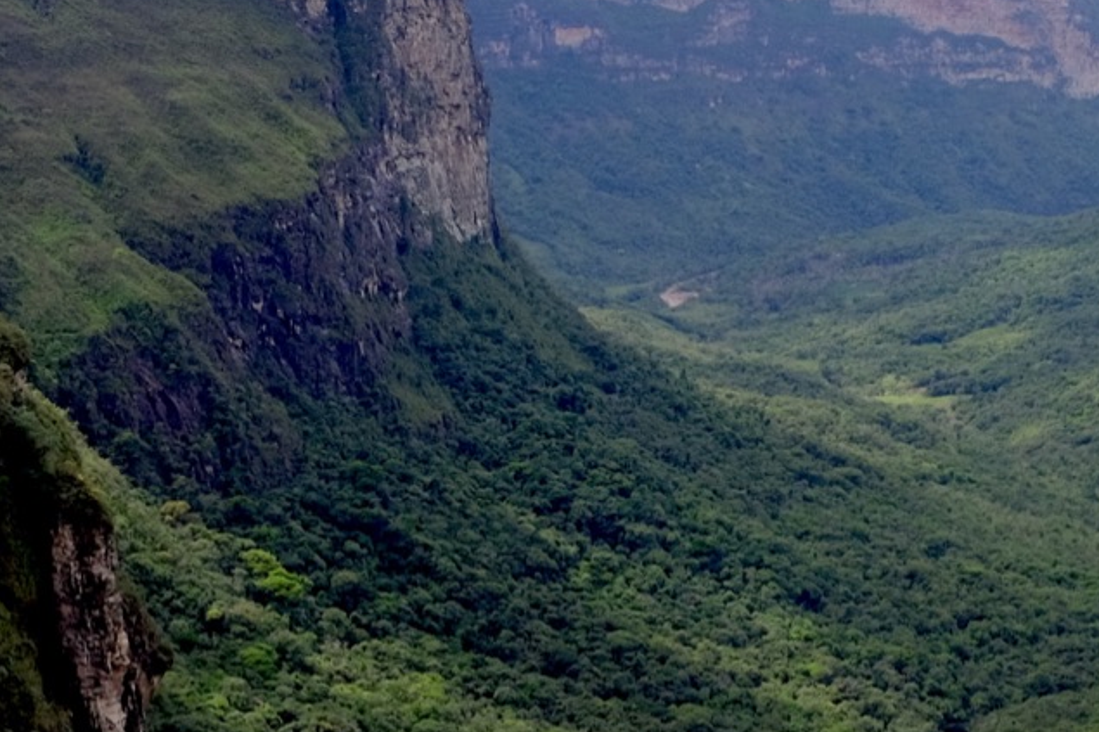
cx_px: 775
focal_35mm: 85
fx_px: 2594
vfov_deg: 15.8
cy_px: 716
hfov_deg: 23.8
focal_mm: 18
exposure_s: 1/60
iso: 200
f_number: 8
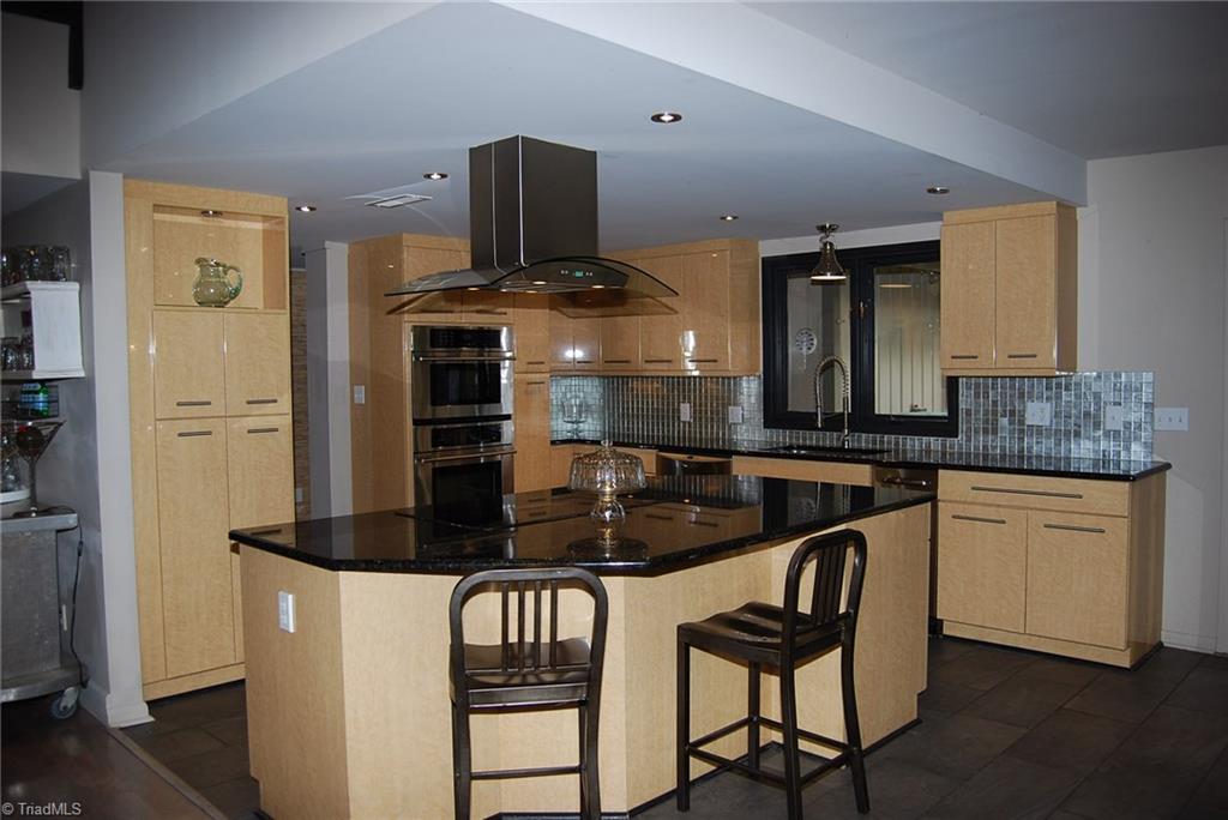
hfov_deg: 67.4
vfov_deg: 48.0
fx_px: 921
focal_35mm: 27
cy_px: 410
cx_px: 614
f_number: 4
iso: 200
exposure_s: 1/60
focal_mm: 18
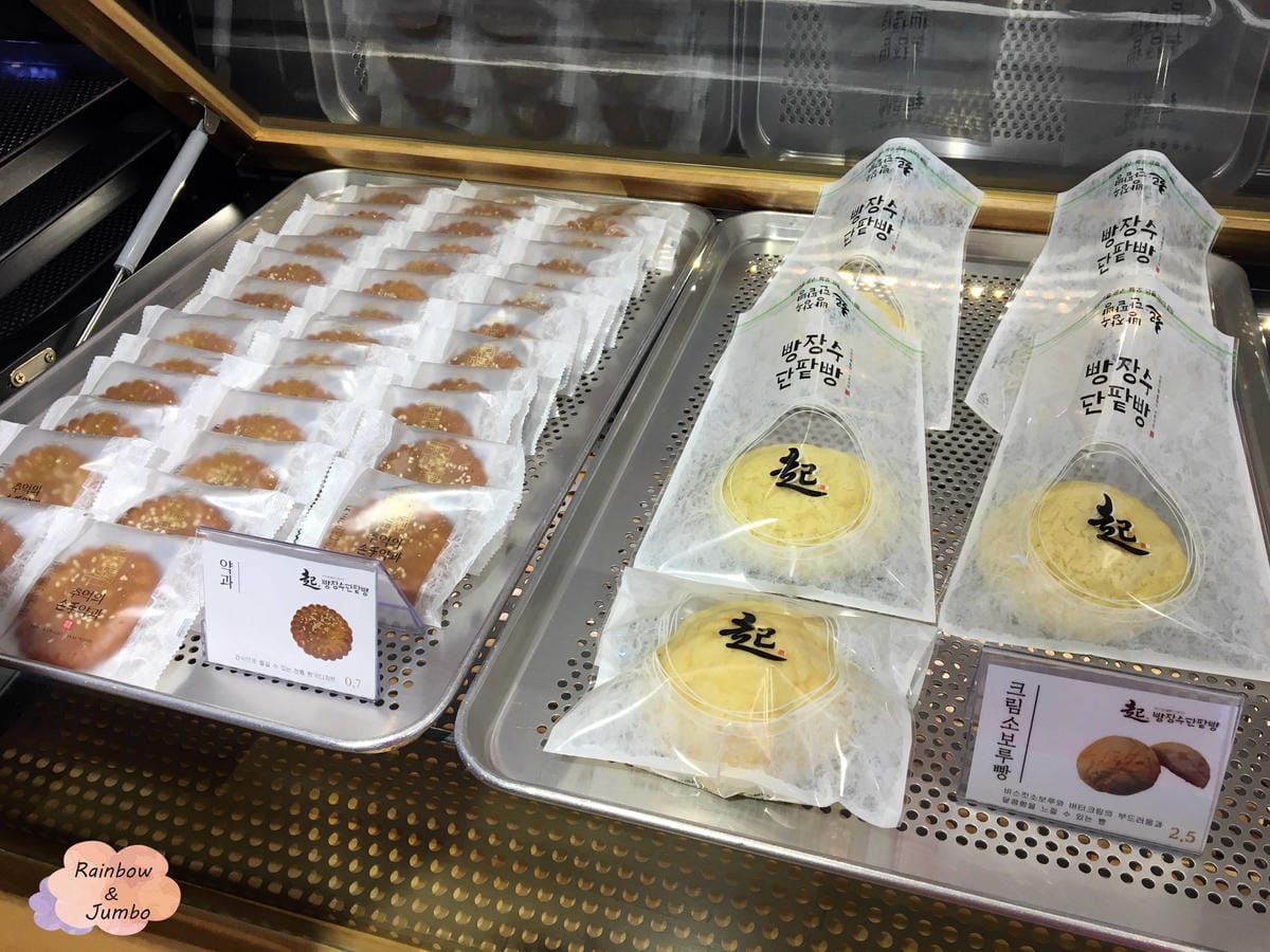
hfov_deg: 61.7
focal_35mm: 29
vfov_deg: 48.2
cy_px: 476
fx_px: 1064
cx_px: 635
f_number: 2.2
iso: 25
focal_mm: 4.15
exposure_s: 1/40
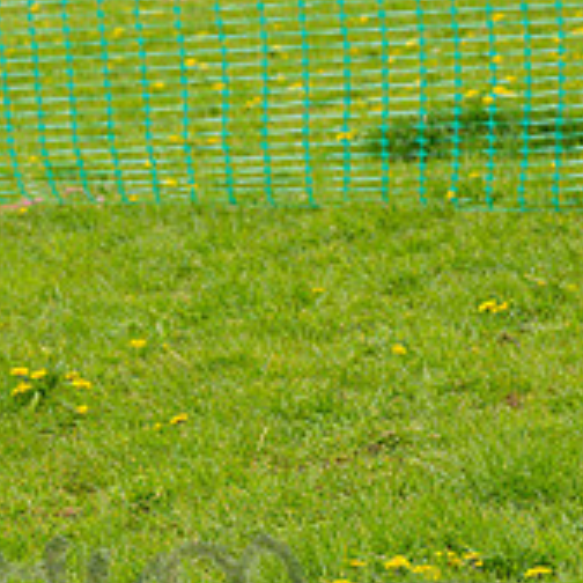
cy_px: 437
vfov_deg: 7.3
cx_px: -268
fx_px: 4554
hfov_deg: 7.2
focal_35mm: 239
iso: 400
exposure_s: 1/2000
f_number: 4.5
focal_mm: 70
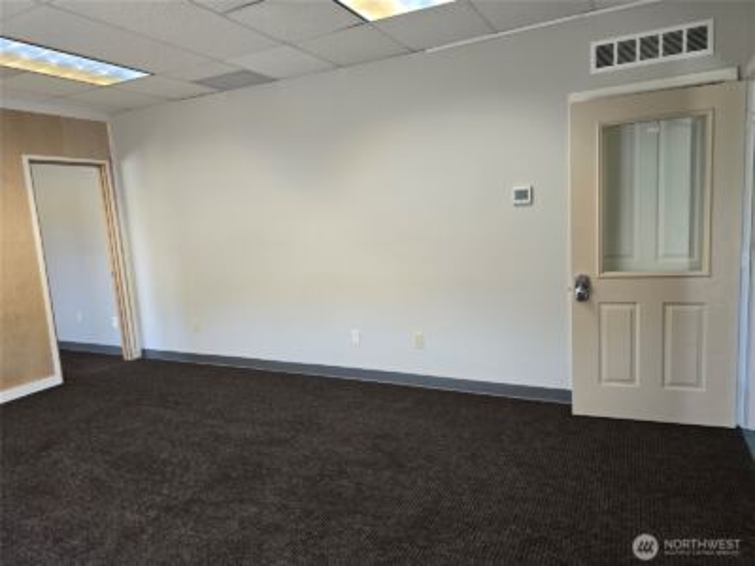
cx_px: 378
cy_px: 283
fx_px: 502
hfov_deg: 73.9
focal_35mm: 23
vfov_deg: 58.9
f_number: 1.7
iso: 160
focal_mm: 6.3
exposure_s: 1/120
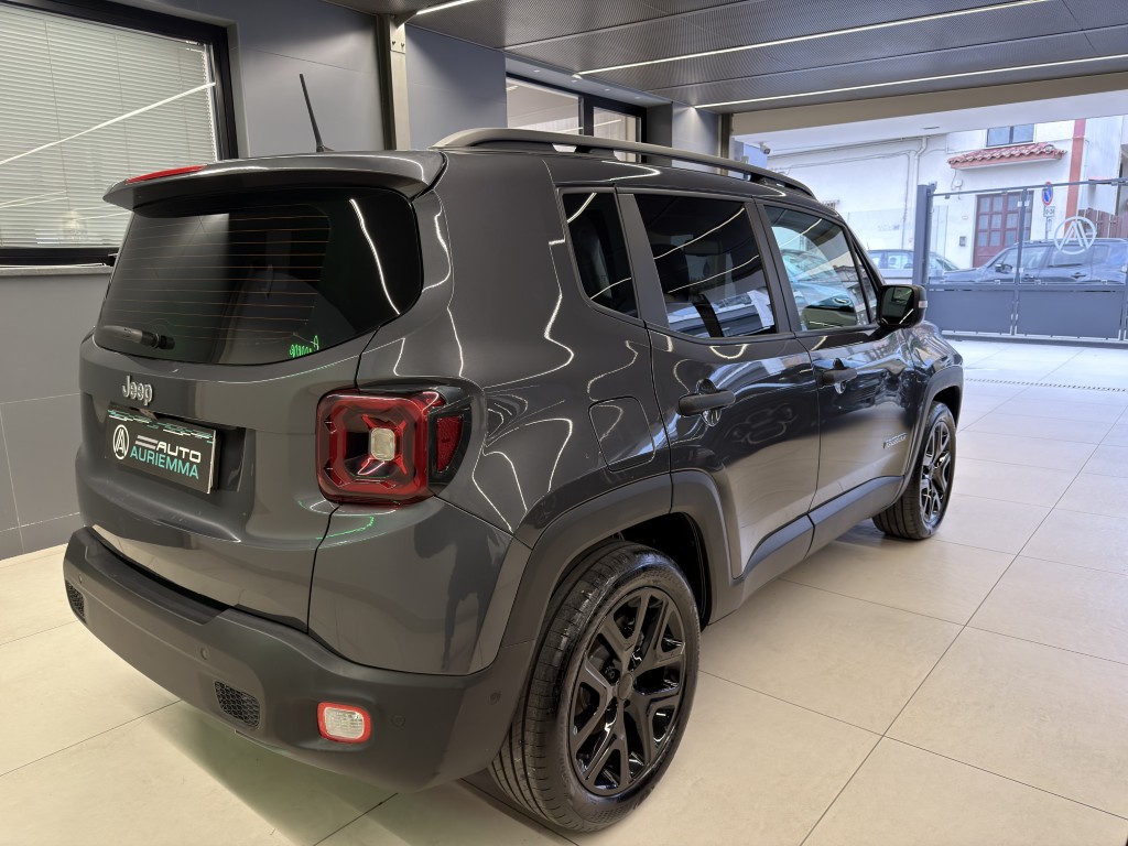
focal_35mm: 24
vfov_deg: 56.8
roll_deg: +2.2
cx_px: 564
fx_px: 782
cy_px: 423
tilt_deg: -11.1
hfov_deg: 71.6
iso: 250
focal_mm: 6.76
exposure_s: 1/59
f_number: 1.78
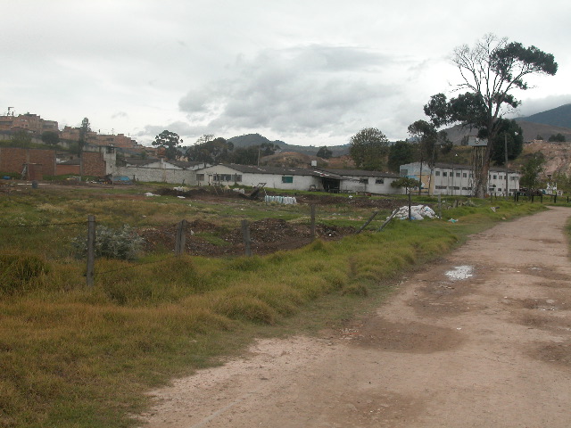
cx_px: 286
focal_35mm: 45
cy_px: 214
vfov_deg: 32.2
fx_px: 742
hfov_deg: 42.1
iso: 100
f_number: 5.9
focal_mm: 11.4
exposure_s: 1/312
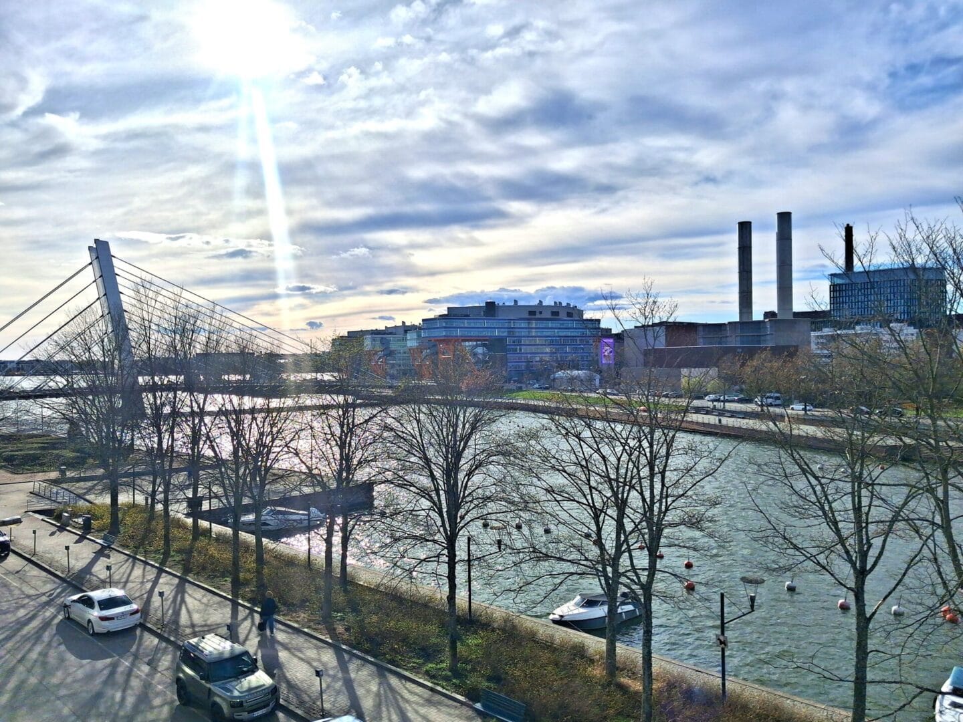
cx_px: 482
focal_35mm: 27
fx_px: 751
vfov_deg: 51.4
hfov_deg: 65.3
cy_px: 361
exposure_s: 1/3300
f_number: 1.8
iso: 20
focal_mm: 4
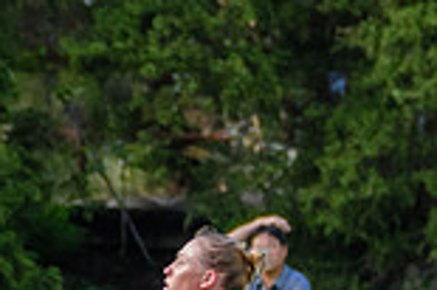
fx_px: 21317
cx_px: 45
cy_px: 310
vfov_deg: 0.8
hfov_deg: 1.2
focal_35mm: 1758
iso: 800
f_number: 6.3
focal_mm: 240
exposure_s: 1/1600
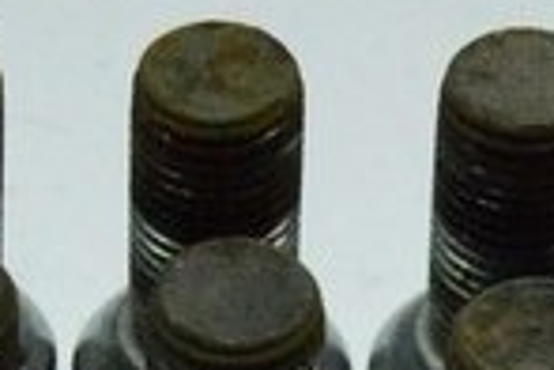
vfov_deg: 3.3
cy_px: 927
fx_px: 6417
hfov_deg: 4.9
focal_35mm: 417
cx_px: 215
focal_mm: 40
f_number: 5
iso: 6400
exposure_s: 1/800
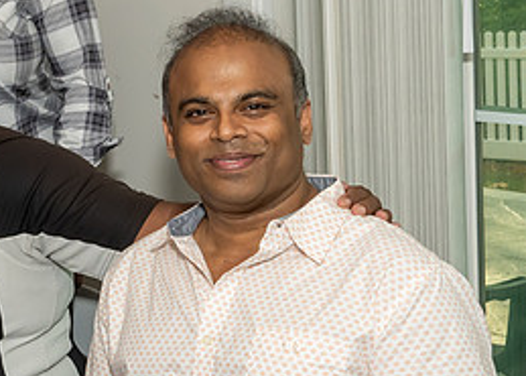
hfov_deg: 20.9
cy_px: 103
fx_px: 1374
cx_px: -13
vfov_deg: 15.5
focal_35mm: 92
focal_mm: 24
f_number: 8
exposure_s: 1/250
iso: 640
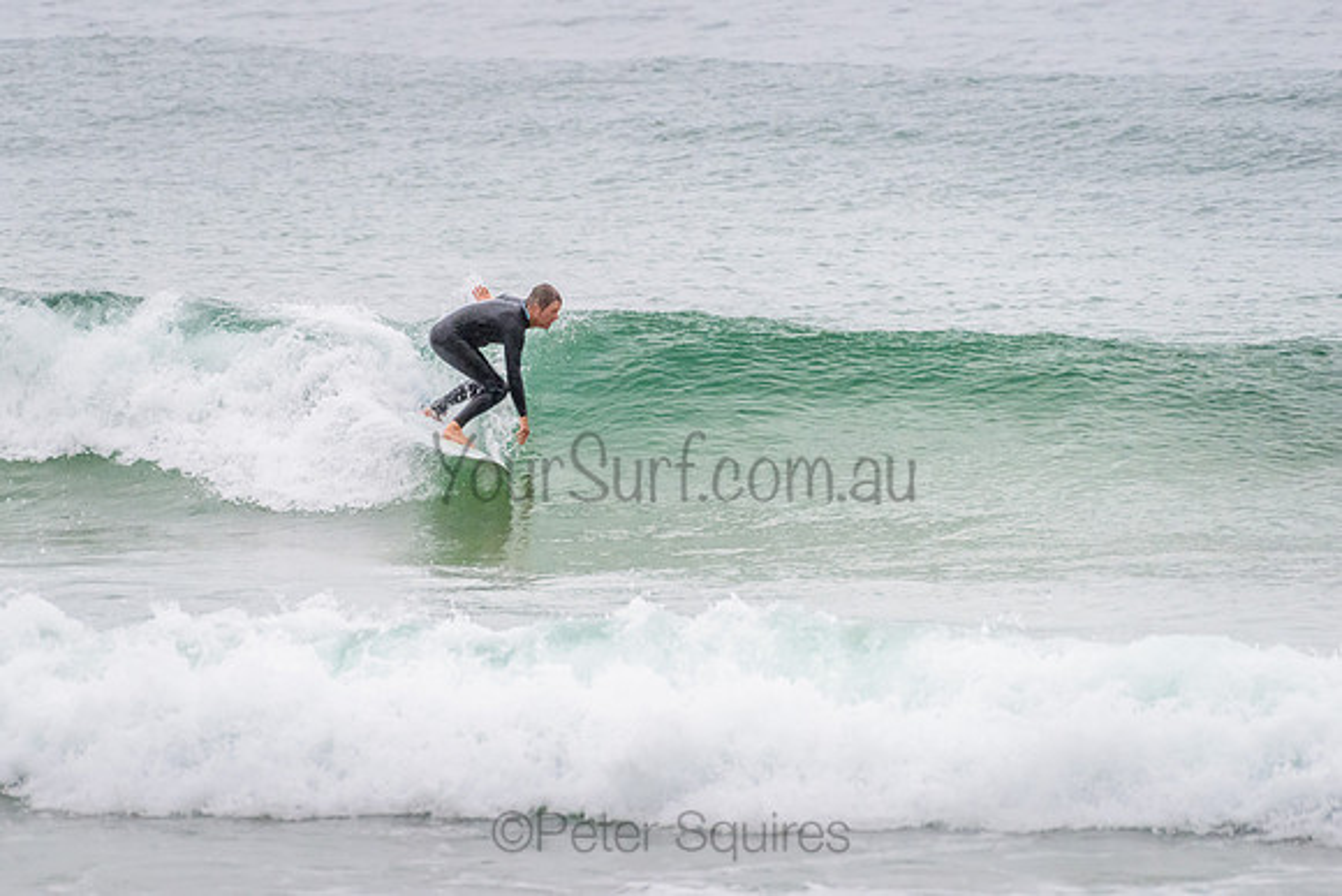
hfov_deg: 3.4
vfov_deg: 2.2
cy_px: 424
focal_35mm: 613
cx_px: 539
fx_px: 22868
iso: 1250
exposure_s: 1/1000
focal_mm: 500
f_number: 5.6
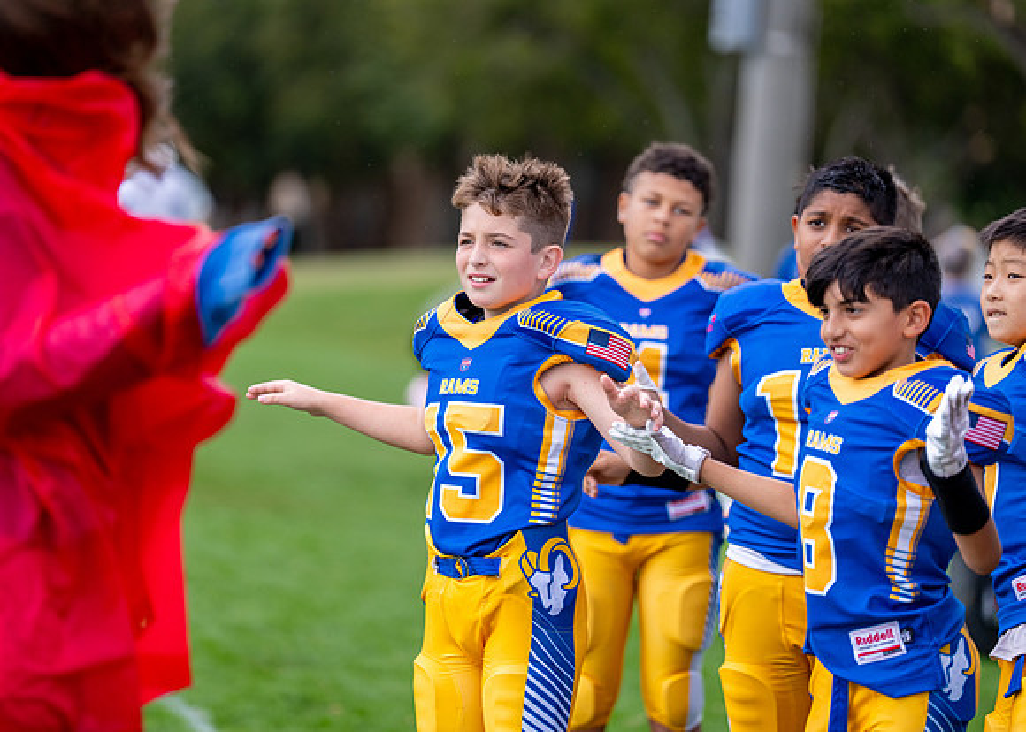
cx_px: 499
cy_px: 340
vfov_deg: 7.6
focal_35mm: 190
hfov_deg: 10.6
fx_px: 5549
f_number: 2.8
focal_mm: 168
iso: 500
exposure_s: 1/1250
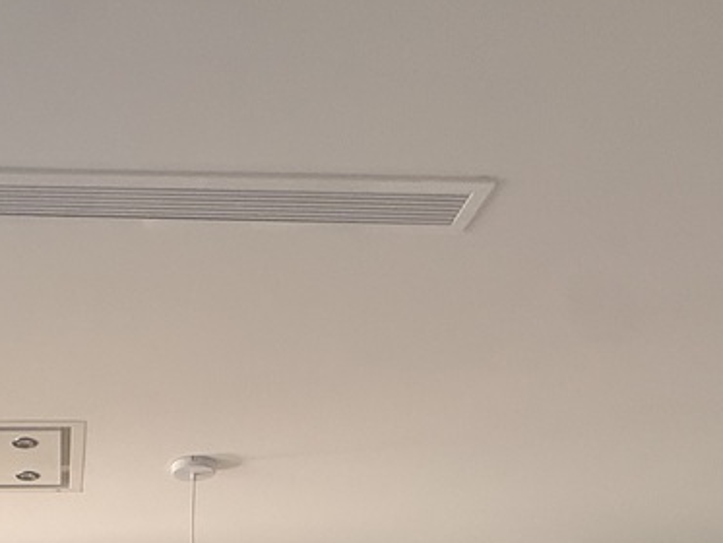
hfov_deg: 37.1
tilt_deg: -3.2
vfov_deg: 22.1
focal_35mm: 48
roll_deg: -0.5
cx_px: 72
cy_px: 910
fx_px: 1003
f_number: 2.2
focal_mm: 2.22
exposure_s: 1/100
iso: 160
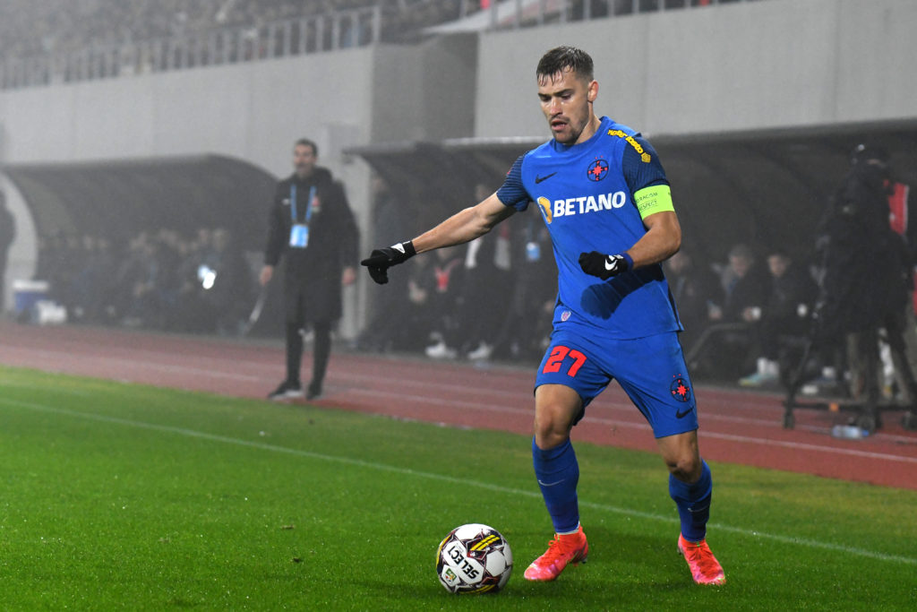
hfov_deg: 9.5
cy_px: 306
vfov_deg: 6.3
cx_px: 458
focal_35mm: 218
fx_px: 5541
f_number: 2.8
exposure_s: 1/1600
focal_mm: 145
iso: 4000
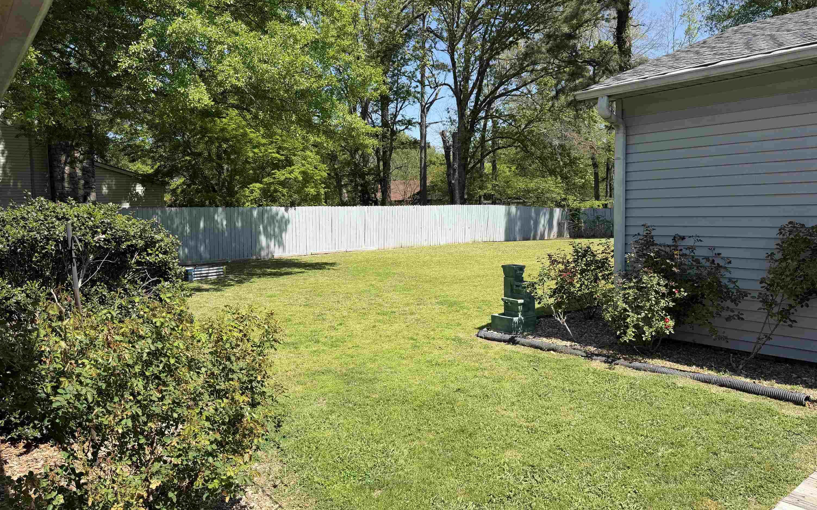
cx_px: 409
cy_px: 241
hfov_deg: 70.4
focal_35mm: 26
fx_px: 579
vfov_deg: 47.6
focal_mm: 6.76
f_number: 1.78
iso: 80
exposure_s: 1/2801
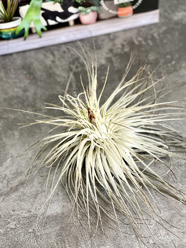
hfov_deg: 22.9
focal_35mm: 64
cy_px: 124
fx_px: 459
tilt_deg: -65.8
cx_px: 93
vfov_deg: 30.3
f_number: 2.2
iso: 250
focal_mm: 7.5
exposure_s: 1/33
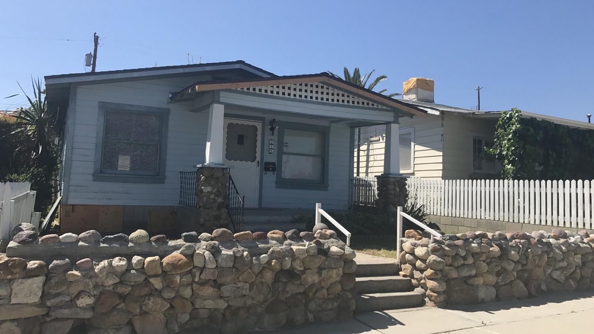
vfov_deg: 37.7
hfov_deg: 62.6
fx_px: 488
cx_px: 299
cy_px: 152
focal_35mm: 31
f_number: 1.8
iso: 20
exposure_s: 1/2591
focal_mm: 3.99
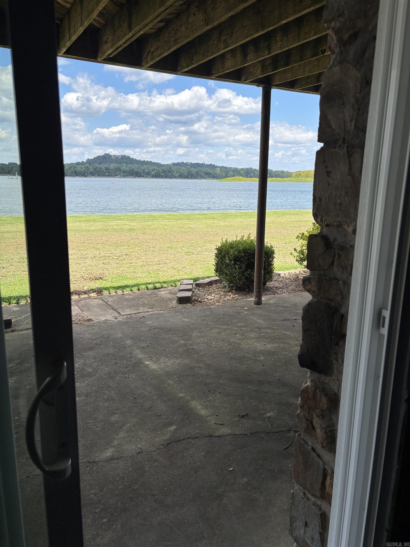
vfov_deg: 67.3
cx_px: 205
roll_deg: -1.0
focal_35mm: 26
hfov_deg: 53.1
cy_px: 274
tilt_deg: -14.3
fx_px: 411
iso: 50
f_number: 1.6
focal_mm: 5.96
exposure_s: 1/2024
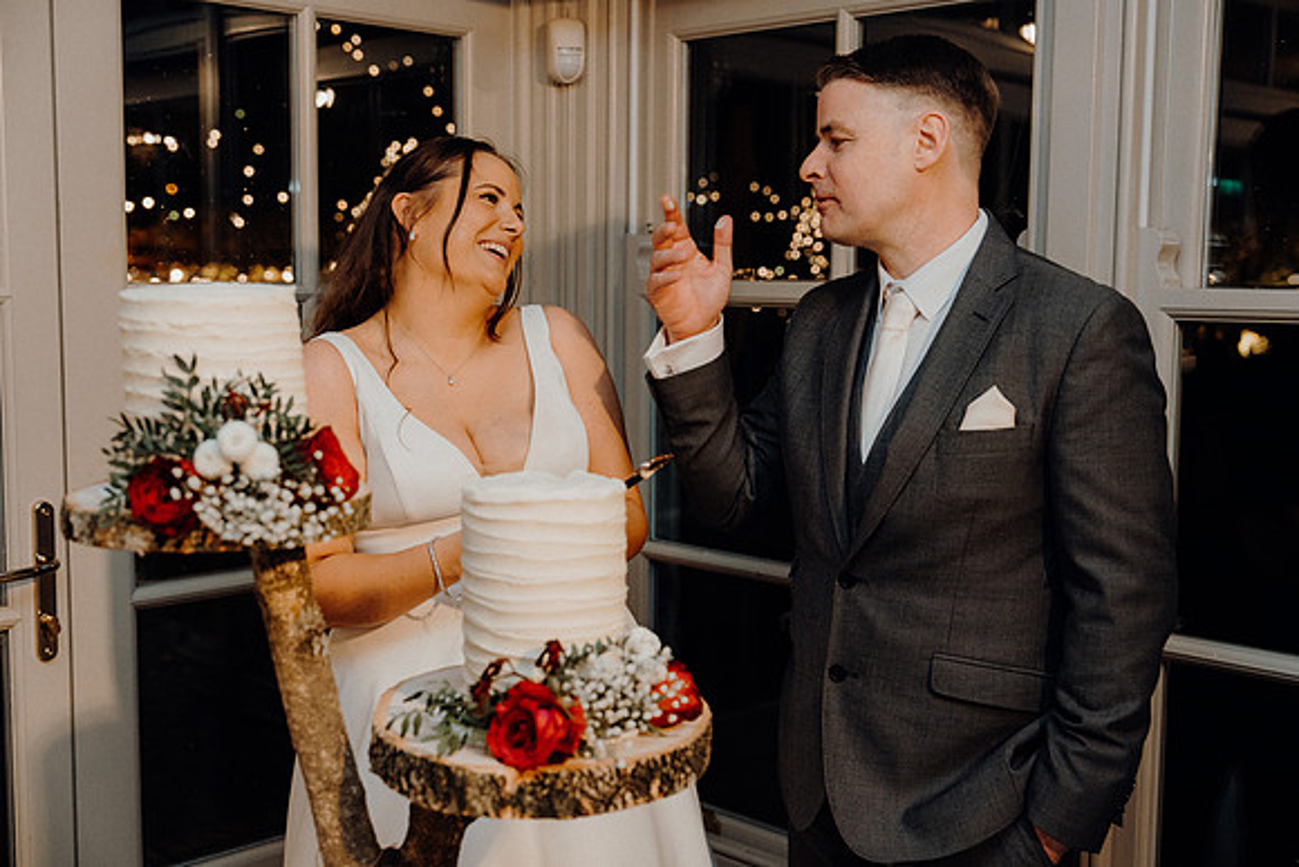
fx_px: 1552
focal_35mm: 43
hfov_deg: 45.4
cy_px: 434
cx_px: 650
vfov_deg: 31.2
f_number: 3.5
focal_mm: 43
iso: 2500
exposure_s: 1/160
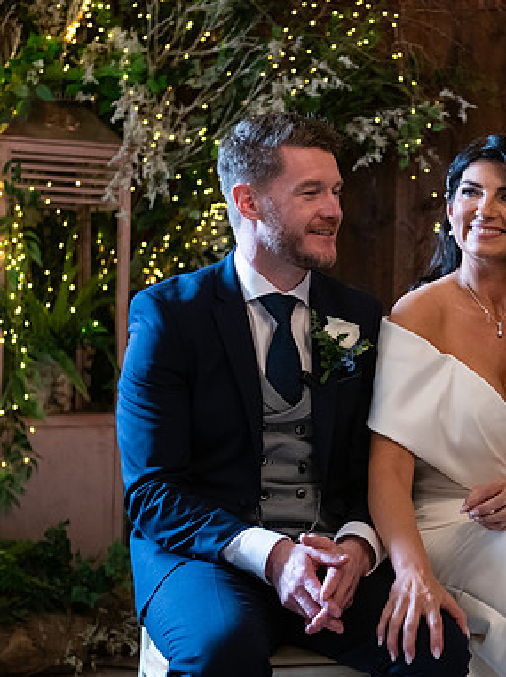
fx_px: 1659
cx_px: 426
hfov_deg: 17.2
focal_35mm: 85
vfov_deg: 23.0
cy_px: 340
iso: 1000
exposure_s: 1/160
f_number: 3.5
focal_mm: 58
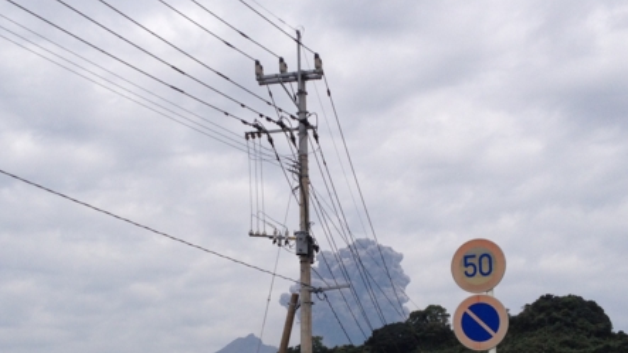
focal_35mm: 62
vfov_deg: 19.4
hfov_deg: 33.8
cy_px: 220
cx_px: 275
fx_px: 1032
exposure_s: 1/3460
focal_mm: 4.28
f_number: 2.4
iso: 50
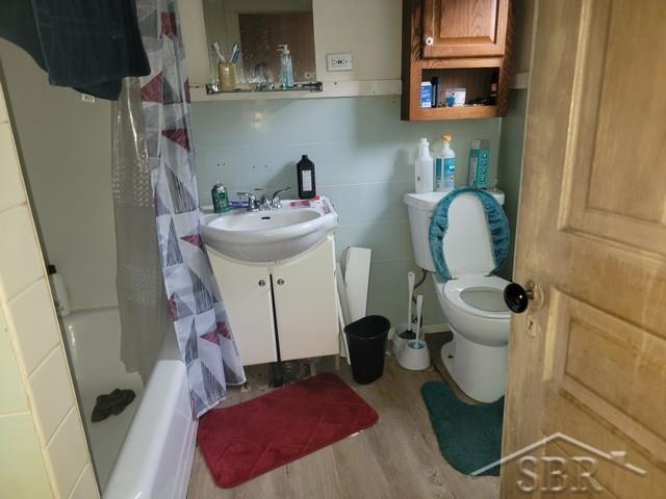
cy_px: 250
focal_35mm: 24
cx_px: 333
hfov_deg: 71.6
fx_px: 462
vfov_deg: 56.8
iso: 125
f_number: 1.8
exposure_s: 1/24
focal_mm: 6.7
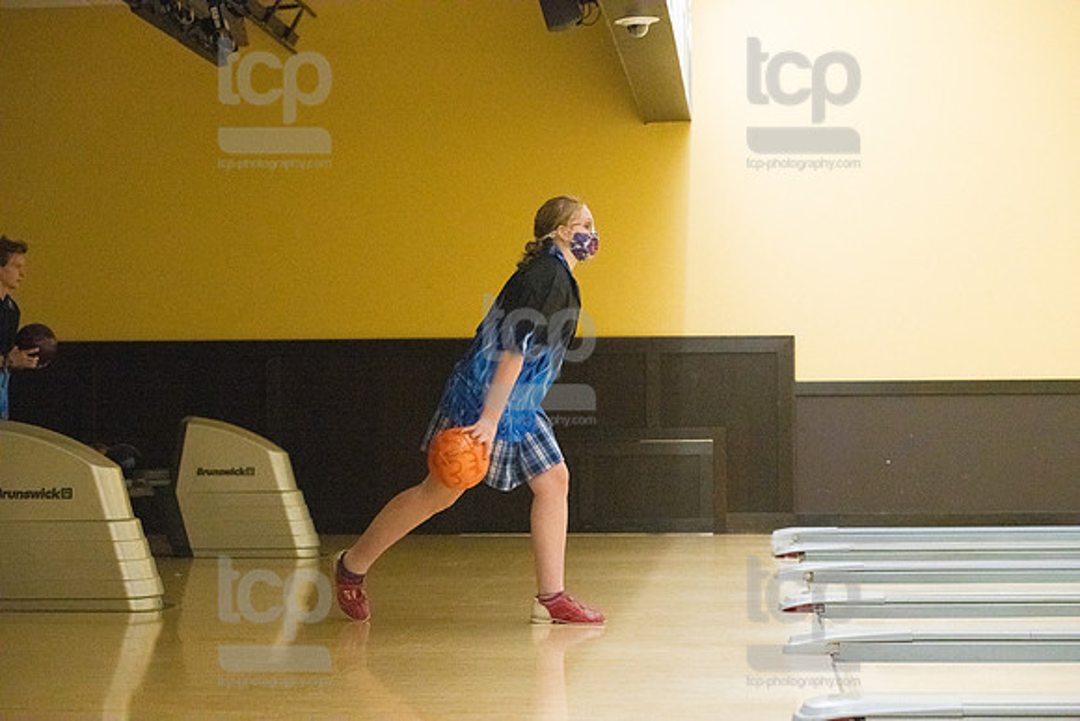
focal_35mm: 80
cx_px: 540
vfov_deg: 17.1
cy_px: 360
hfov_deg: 25.4
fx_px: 2400
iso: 10000
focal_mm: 80
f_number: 4.5
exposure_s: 1/1000
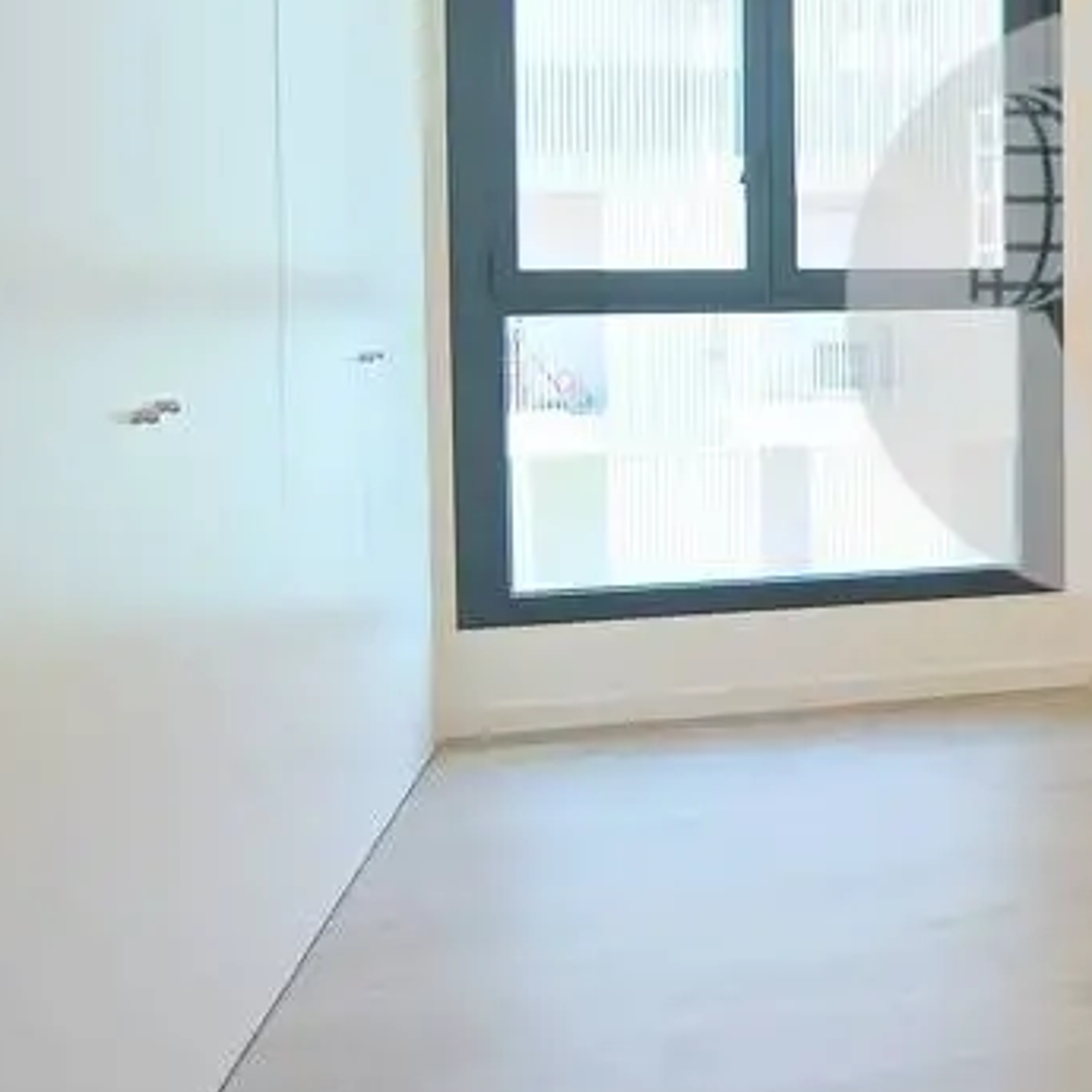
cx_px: 1143
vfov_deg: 40.0
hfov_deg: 36.0
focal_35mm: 41
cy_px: 301
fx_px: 1463
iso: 181
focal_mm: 1.65
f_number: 2.2
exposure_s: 1/50
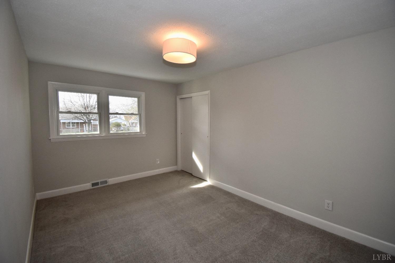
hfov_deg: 100.4
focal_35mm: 15
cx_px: 198
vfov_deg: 77.3
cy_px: 132
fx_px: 165
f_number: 5.6
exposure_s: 1/125
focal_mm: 10
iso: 500
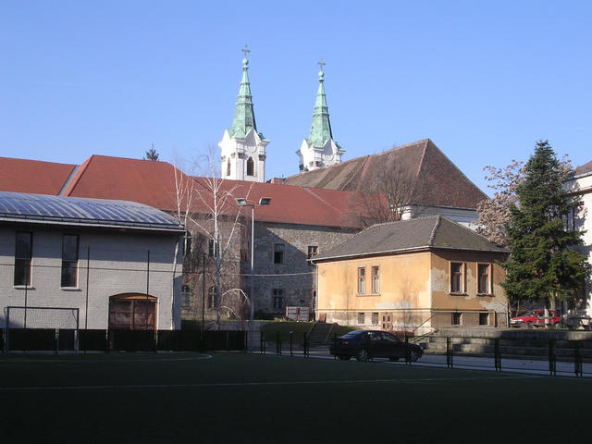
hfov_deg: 34.3
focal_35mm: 56
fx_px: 958
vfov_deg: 26.1
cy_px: 222
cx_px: 296
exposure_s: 1/160
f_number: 6.6
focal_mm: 8.5
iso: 100
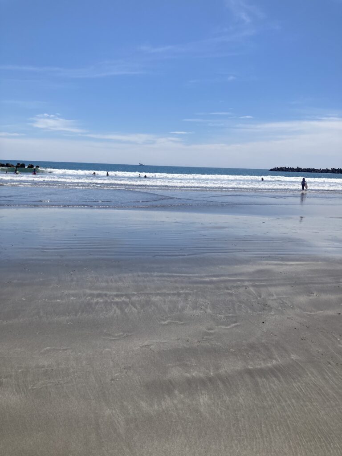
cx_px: 171
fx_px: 369
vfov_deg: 63.4
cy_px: 228
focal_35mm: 28
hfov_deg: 49.7
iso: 25
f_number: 1.8
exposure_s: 1/4000
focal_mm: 3.99
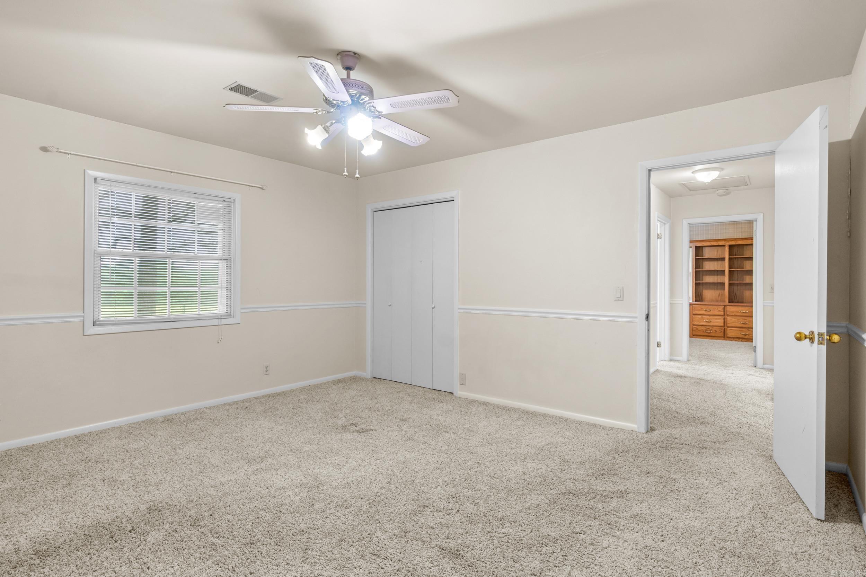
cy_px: 288
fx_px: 433
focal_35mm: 18
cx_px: 433
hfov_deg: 90.0
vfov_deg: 67.4
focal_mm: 12
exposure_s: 1
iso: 250
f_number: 9
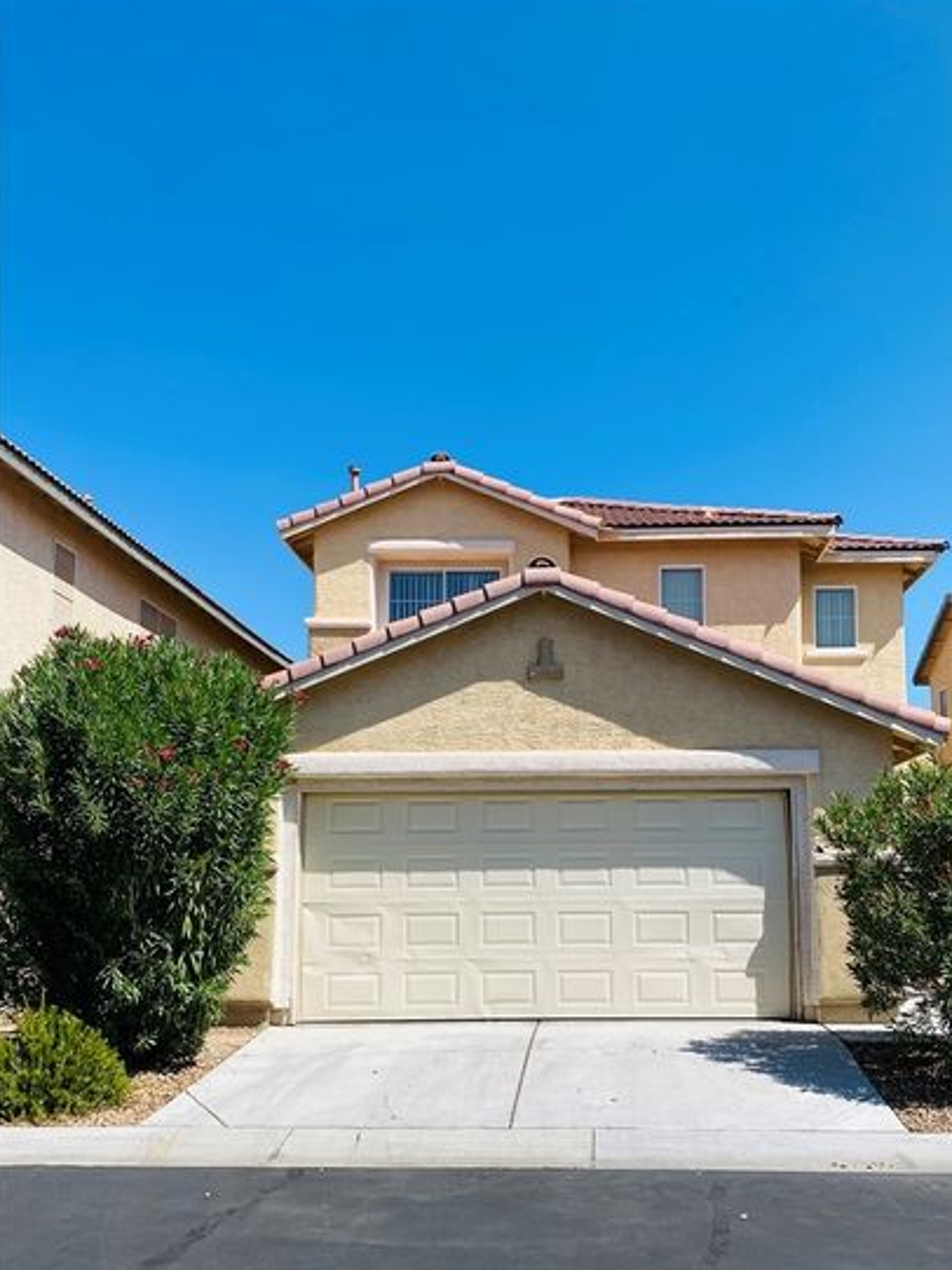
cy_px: 763
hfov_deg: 43.9
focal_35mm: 32
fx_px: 1174
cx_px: 582
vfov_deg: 56.4
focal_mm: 4.25
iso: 32
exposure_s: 1/3205
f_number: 1.8
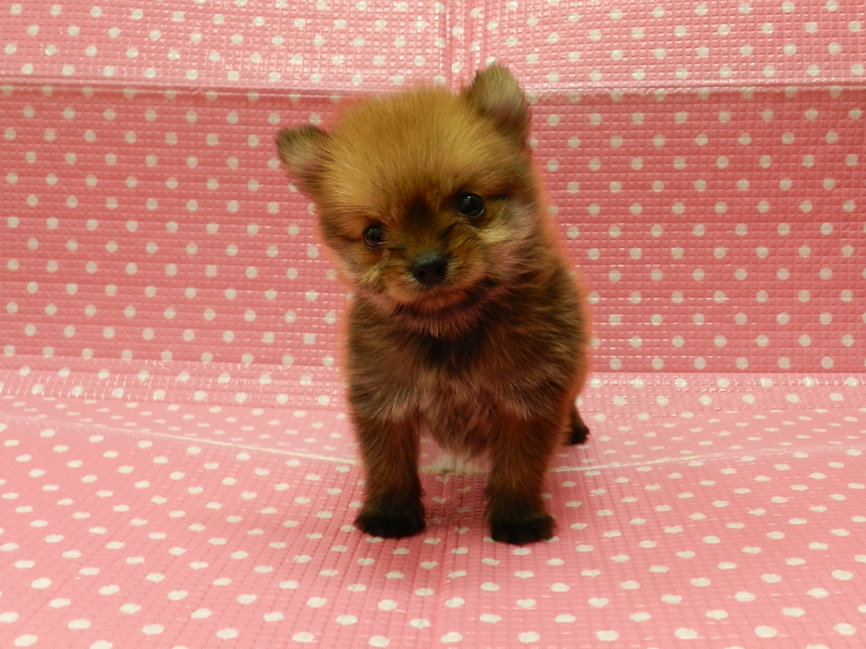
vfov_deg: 37.7
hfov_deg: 49.0
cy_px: 324
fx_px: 951
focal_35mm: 38
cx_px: 433
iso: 400
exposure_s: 1/30
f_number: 4
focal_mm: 6.7
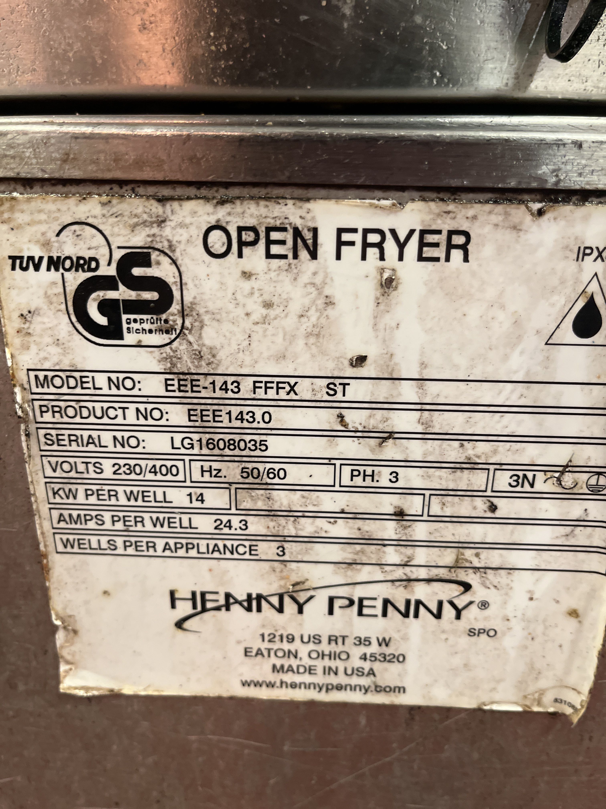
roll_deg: -0.6
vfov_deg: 67.3
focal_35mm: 26
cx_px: 303
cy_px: 404
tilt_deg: -23.2
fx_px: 607
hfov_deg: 53.1
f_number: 1.6
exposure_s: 1/50
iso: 250
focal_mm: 5.1
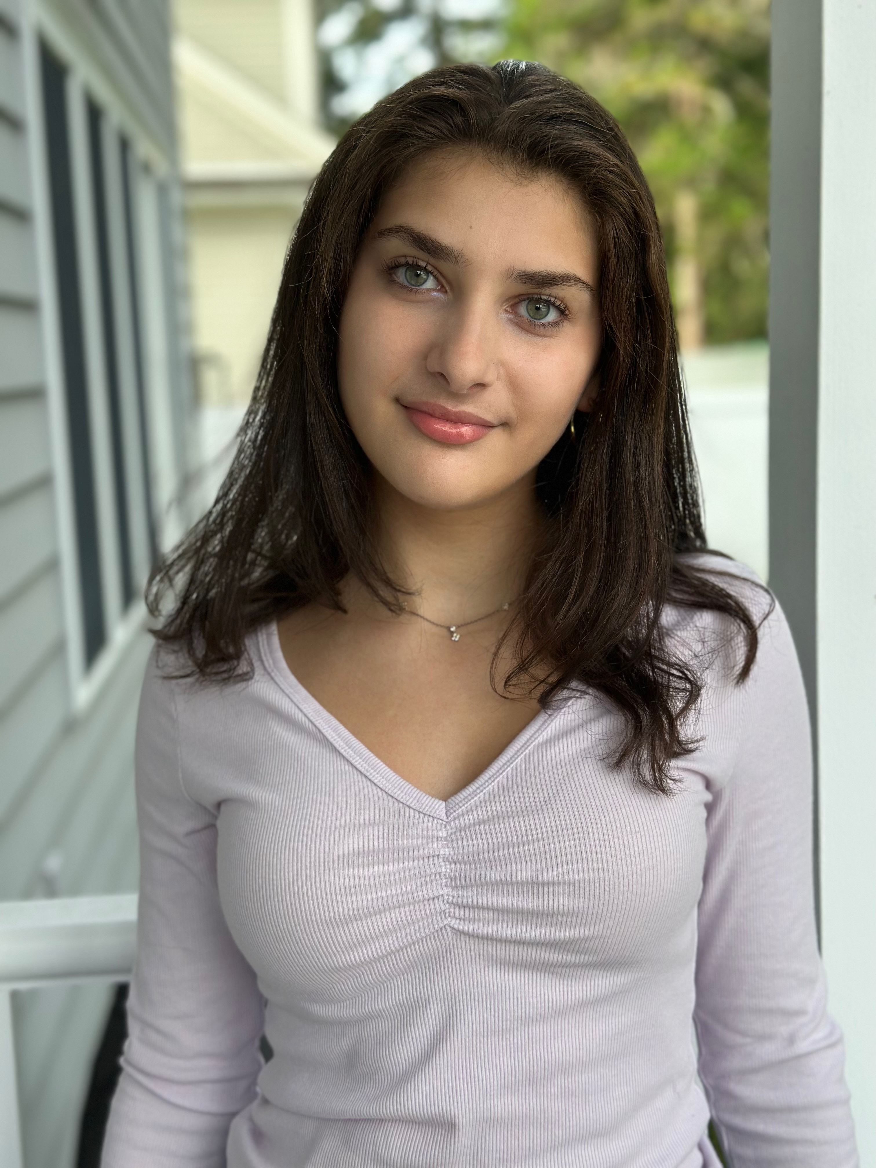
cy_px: 584
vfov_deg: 39.7
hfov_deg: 30.3
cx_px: 438
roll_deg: +2.7
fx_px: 1620
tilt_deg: -8.9
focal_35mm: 48
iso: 80
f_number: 1.78
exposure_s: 1/334
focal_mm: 6.86
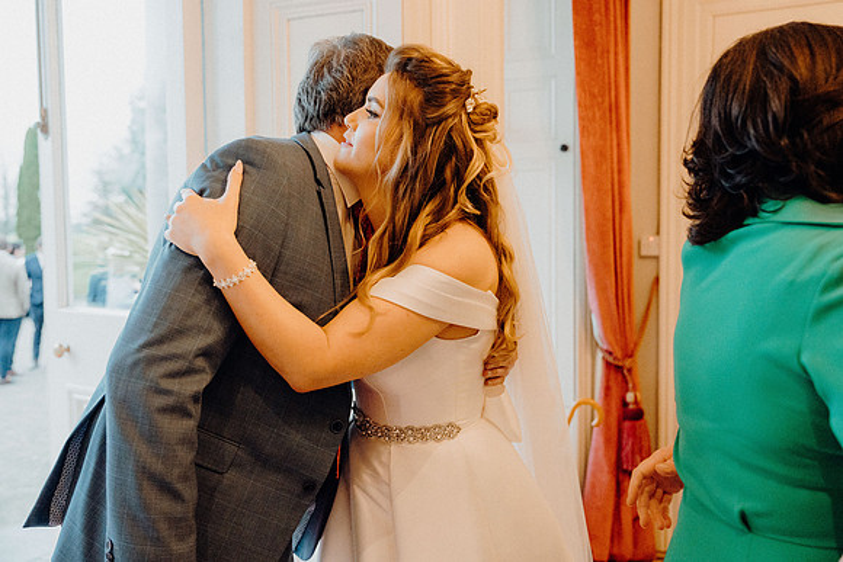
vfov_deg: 37.9
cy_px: 281
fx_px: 820
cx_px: 422
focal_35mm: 35
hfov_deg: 54.4
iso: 5000
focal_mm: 35
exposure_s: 1/200
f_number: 3.5
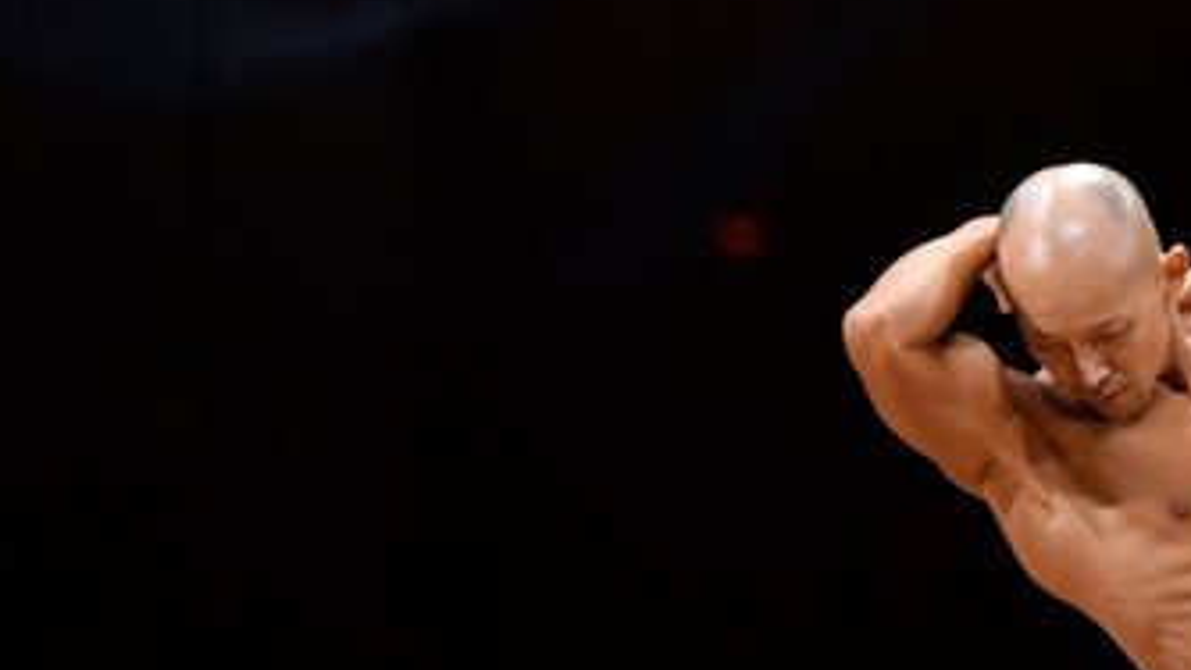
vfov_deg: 2.0
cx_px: 1368
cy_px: 520
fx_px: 19551
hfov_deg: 3.5
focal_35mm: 619
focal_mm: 170
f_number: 5.6
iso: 3200
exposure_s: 1/400
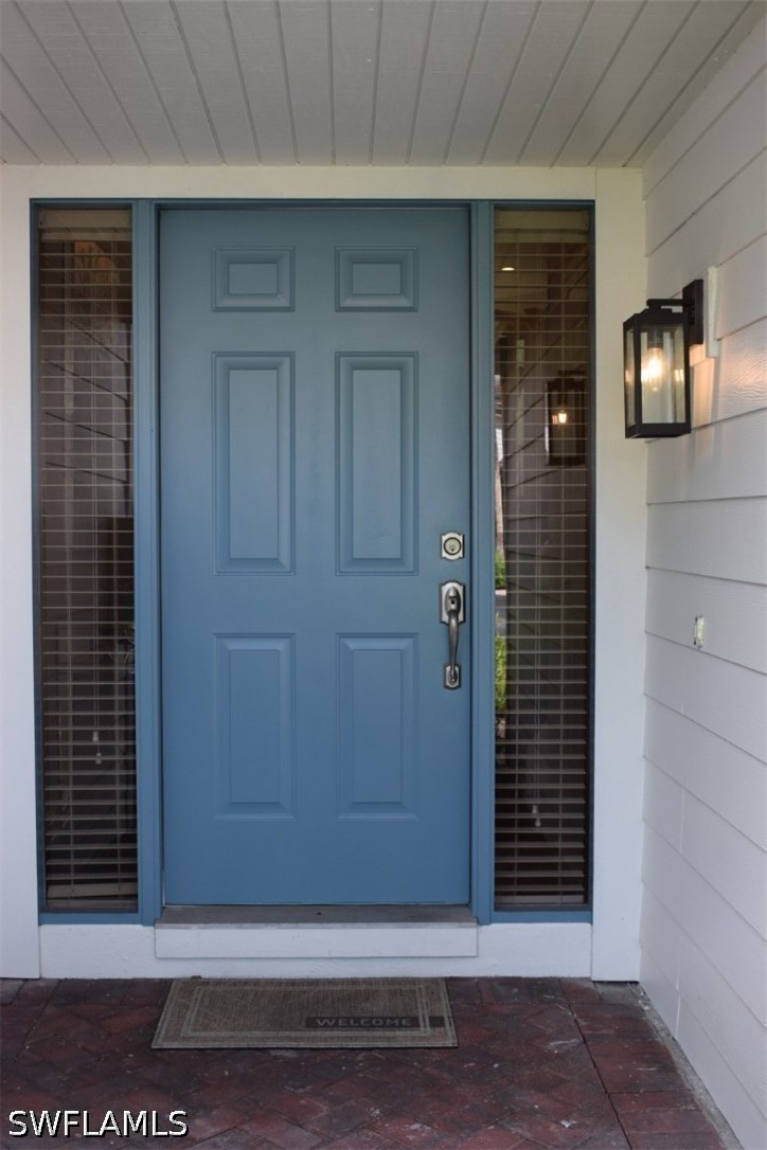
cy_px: 575
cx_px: 384
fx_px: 1246
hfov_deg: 34.2
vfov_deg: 49.6
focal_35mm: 39
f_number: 5.6
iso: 400
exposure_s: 1/125
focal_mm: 26
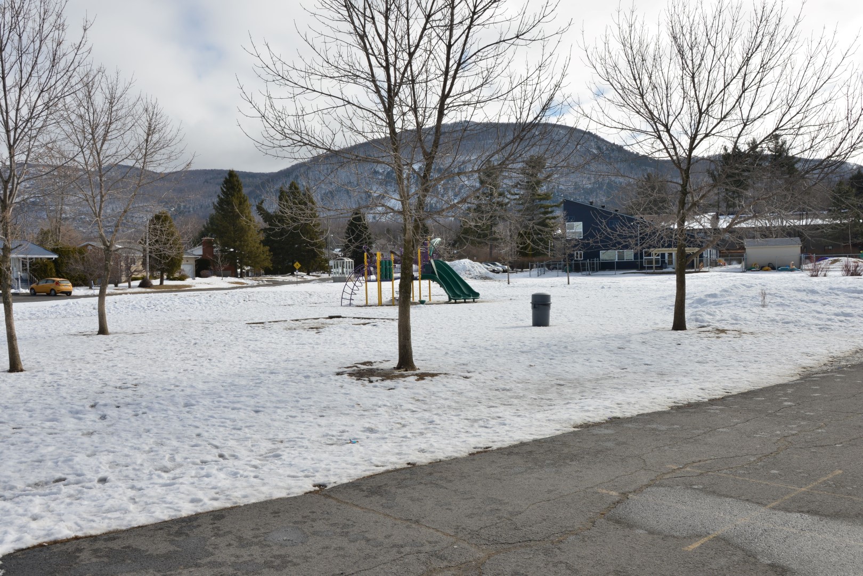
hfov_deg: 60.3
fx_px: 743
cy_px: 288
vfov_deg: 42.3
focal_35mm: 31
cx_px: 432
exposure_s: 1/320
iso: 250
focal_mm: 31
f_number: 13
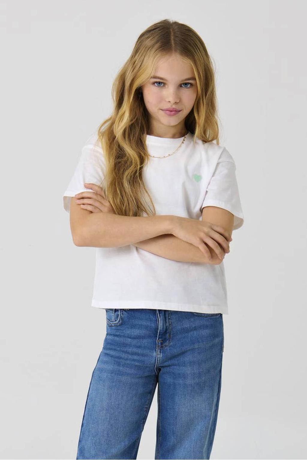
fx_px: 895
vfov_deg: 28.8
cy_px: 230
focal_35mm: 70
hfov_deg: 19.5
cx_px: 154
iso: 200
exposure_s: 1/160
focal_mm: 70
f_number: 10
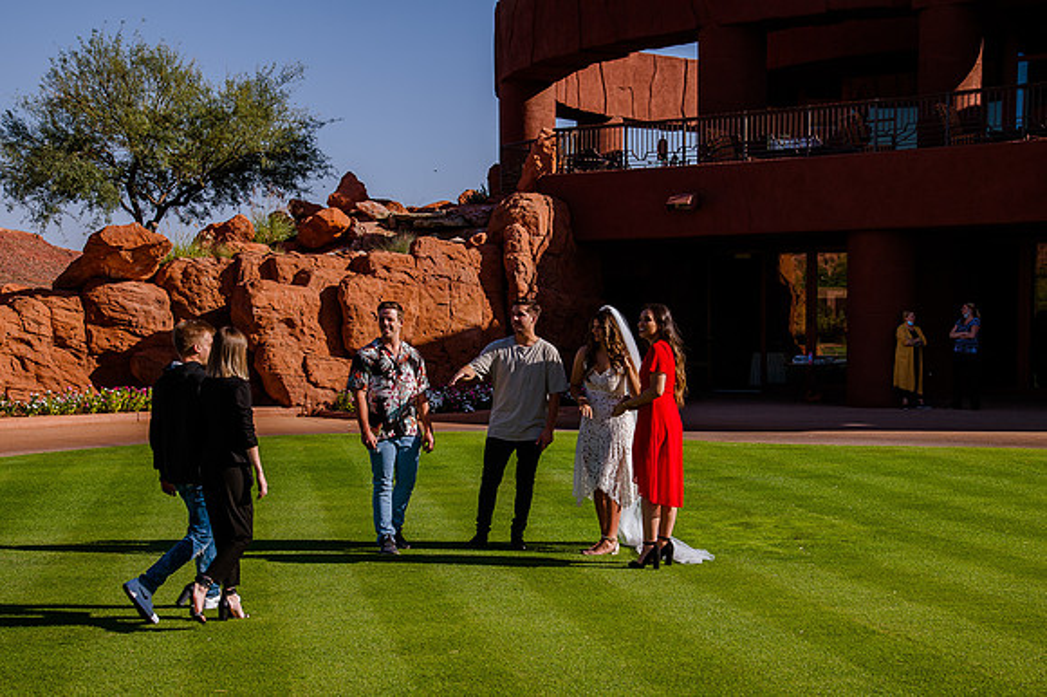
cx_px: 508
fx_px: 1638
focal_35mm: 56
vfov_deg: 24.0
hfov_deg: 35.5
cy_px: 377
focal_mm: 52
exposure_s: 1/250
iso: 125
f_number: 10
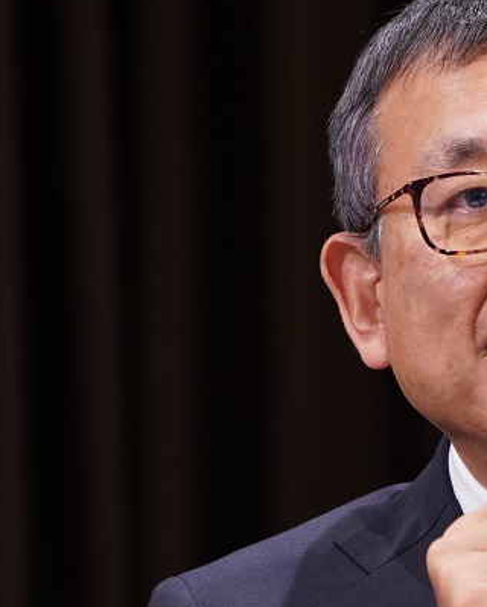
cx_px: 651
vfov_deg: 3.3
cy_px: 365
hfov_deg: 2.6
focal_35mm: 590
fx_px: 10614
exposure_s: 1/125
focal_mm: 279
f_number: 5.6
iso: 3200
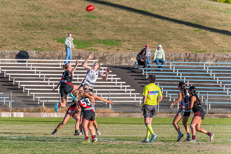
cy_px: 82
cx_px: 91
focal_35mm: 522
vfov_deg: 2.6
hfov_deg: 3.9
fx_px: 3353
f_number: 9
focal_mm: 420
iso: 800
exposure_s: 1/1250
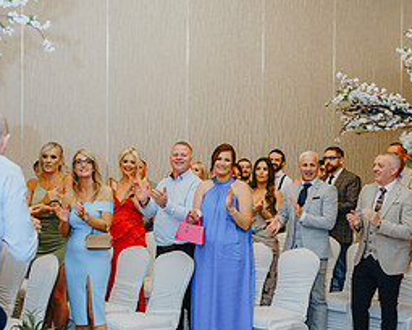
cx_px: 192
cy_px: 194
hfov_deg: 32.5
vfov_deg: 26.2
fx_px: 707
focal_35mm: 58
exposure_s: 1/200
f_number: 2.2
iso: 1000
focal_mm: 35
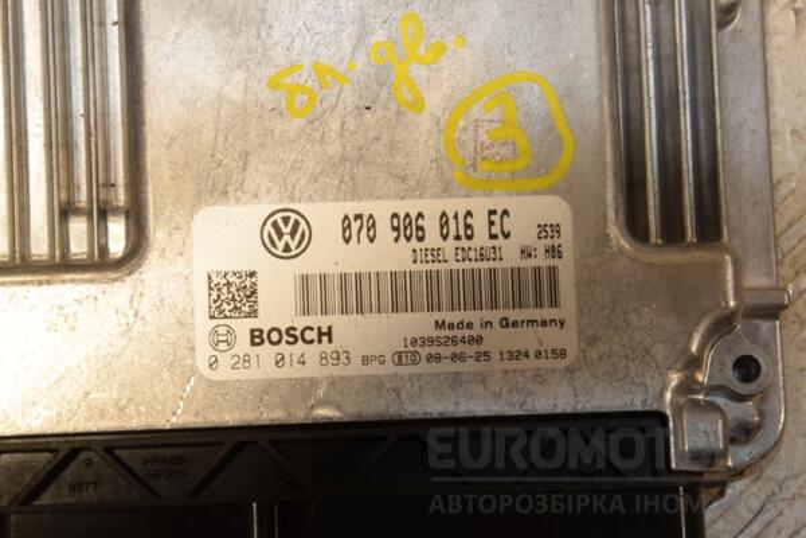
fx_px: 2519
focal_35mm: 112
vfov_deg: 12.2
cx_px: 403
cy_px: 269
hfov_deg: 18.2
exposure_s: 1/200
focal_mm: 75
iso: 800
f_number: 10
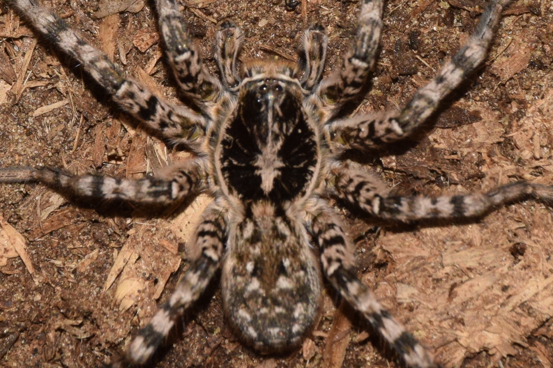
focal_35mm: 210
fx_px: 3226
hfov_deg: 9.8
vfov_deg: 6.5
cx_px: 276
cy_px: 184
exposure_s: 1/160
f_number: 14
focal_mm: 140
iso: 500
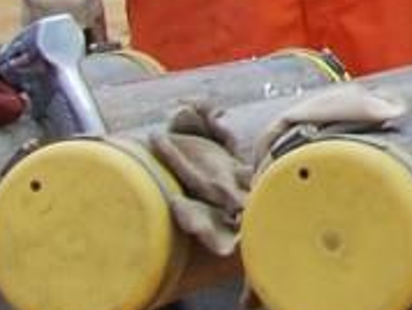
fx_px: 2396
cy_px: -289
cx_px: 974
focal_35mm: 201
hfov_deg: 8.9
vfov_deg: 7.2
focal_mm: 6
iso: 80
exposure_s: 1/350
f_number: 4
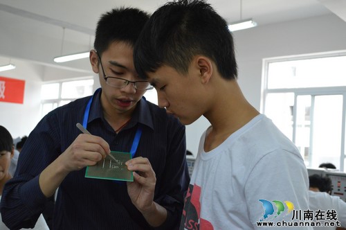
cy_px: 115
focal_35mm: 39
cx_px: 173
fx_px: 374
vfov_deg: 34.1
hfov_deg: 49.6
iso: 2800
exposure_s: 1/500
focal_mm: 26
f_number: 4.2
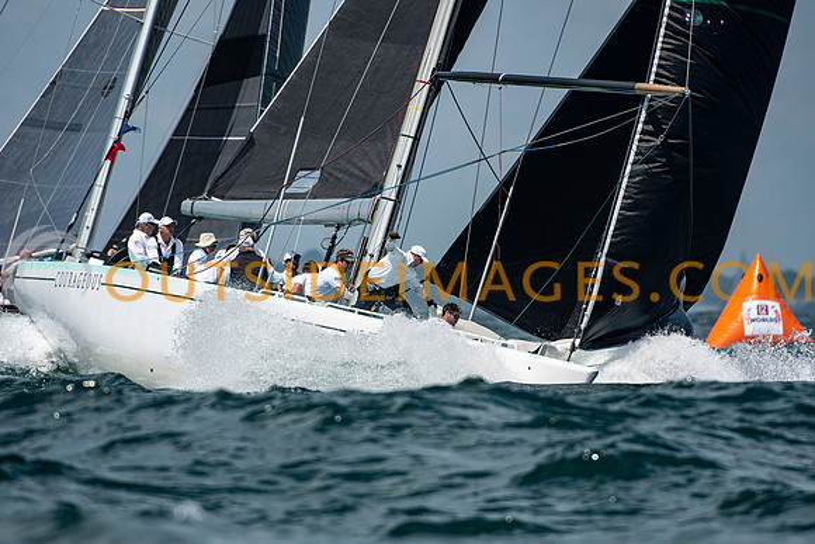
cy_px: 272
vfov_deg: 2.3
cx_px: 408
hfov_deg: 3.4
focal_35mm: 600
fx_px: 13586
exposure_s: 1/3200
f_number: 5.6
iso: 400
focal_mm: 400
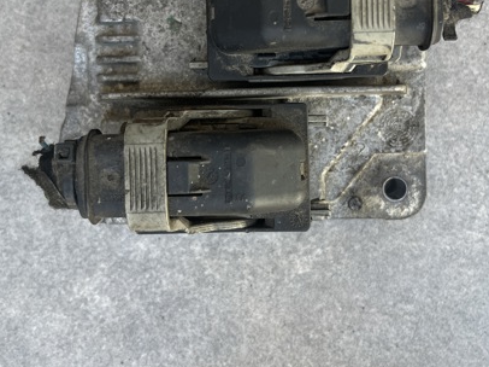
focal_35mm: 41
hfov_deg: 45.8
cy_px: 123
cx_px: 236
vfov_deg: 34.8
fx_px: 579
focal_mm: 5.1
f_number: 1.6
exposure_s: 1/122
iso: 50
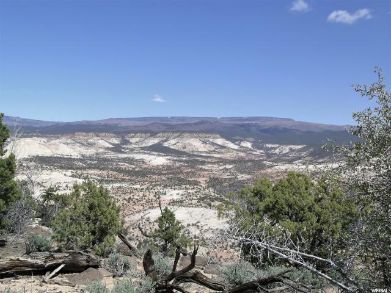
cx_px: 196
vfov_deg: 34.3
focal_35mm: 42
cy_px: 146
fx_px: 474
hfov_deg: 44.8
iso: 50
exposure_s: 1/222
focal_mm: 8.7
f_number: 7.2
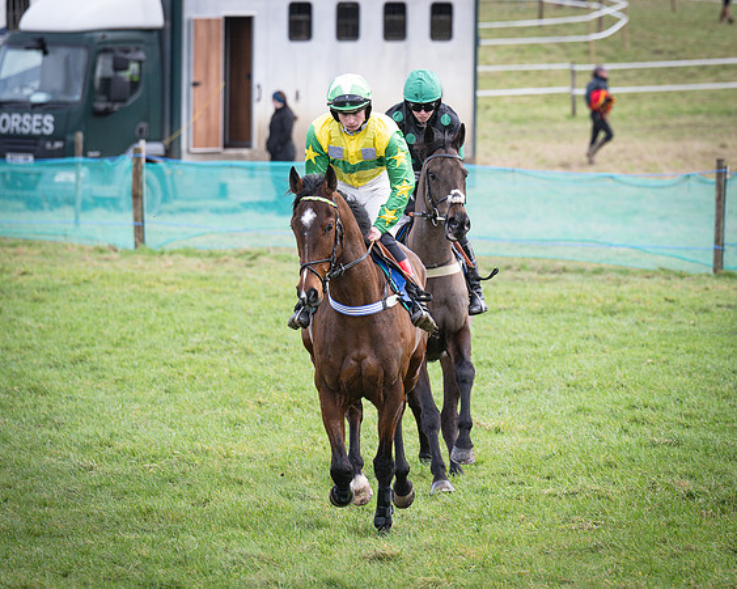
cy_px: 312
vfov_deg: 4.4
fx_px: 7688
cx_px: 465
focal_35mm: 353
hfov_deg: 5.5
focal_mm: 175
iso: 200
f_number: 4
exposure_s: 1/500
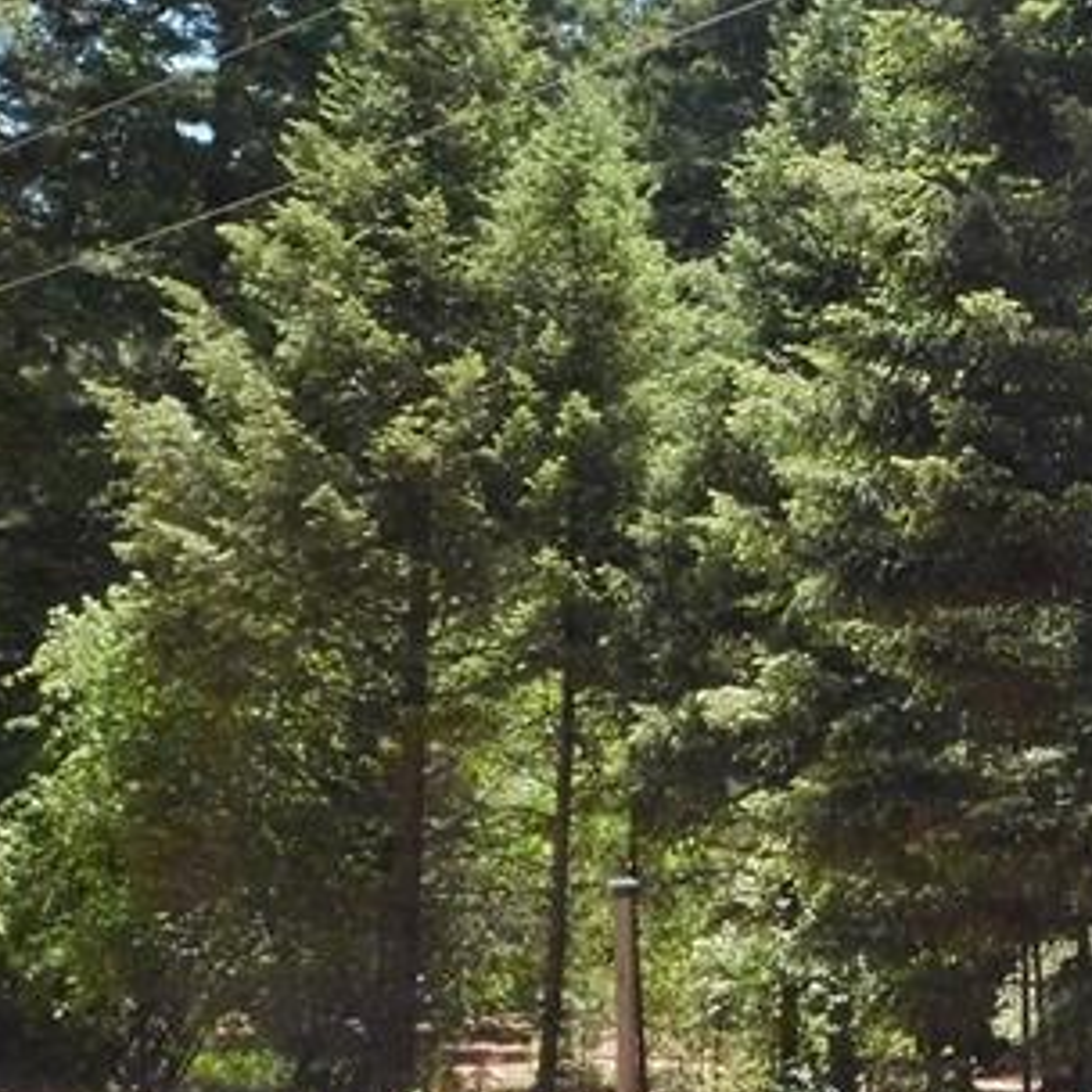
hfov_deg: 16.0
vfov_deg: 16.1
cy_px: 106
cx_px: 1020
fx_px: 3819
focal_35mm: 107
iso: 800
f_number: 7
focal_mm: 6.3
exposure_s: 1/640
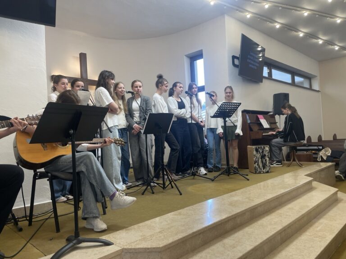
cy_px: 130
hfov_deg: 67.3
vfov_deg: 53.1
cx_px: 173
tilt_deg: +1.9
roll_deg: +3.0
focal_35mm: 26
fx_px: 260
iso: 64
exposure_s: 1/100
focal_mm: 4.2
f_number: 1.6
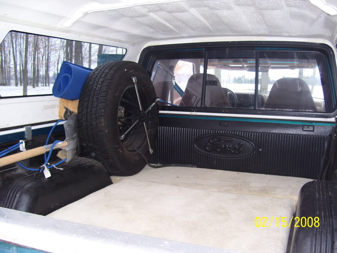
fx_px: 360
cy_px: 126
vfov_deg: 38.7
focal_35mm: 37
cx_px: 168
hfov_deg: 50.1
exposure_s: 1/60
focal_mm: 6
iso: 80
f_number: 2.7
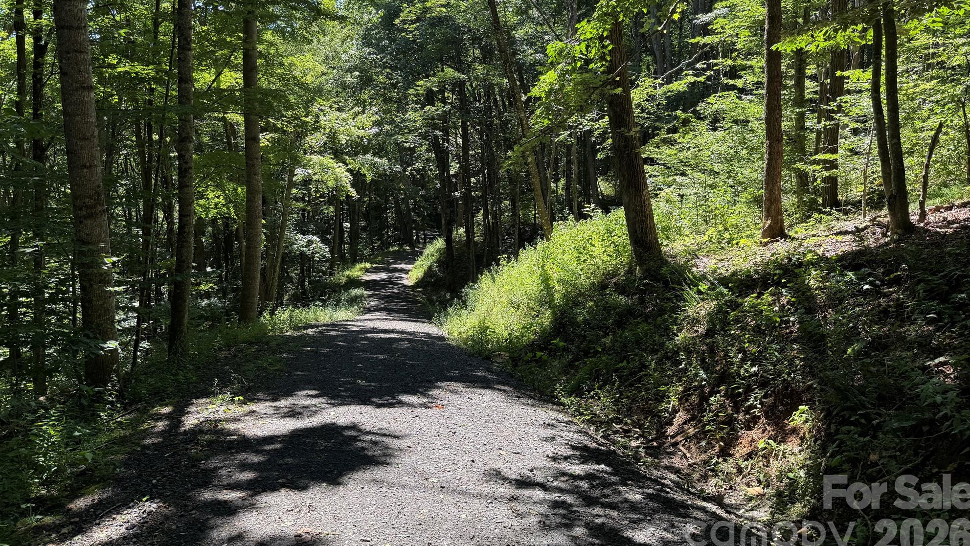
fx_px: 695
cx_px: 478
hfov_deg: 69.9
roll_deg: -1.5
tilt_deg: -3.7
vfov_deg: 42.5
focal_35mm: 27
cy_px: 195
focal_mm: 6.76
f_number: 1.78
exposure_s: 1/514
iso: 80
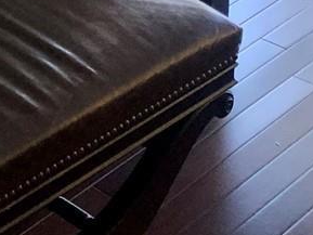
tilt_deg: -13.1
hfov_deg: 12.3
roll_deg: +0.8
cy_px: -407
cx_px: -125
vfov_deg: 8.4
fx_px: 1402
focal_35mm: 155
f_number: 1.8
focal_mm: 4
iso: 32
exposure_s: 1/24
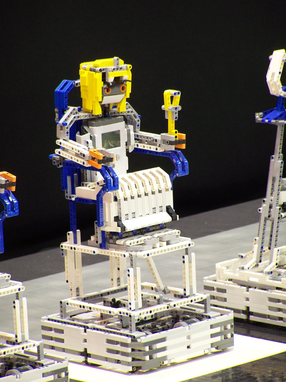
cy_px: 191
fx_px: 3173
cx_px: 143
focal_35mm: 288
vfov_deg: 6.9
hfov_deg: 5.2
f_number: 3.6
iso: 80
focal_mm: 47.7
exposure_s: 1/2
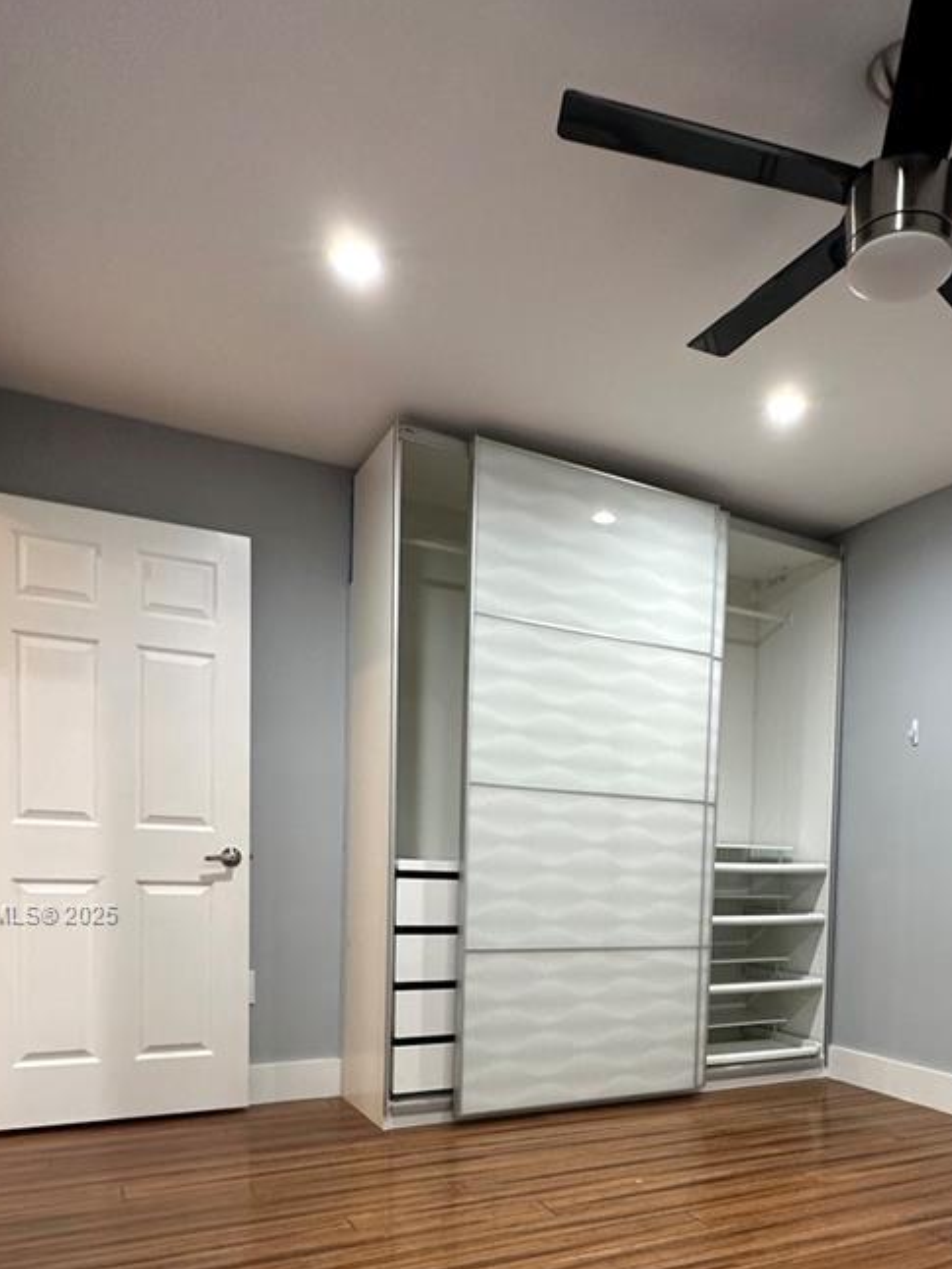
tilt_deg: -3.3
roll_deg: -2.3
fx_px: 953
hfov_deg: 52.0
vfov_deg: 64.2
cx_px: 640
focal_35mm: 26
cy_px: 915
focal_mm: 2.22
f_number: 2.2
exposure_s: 1/60
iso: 250
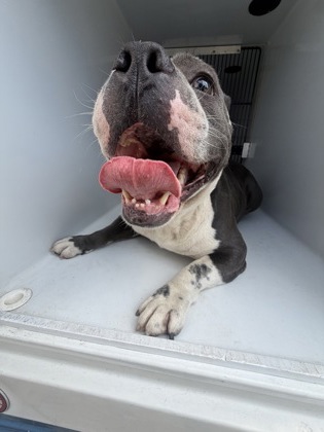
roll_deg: -0.1
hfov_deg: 85.7
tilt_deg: -22.8
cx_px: 162
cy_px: 216
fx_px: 175
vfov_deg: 102.1
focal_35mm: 14
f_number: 2.2
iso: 40
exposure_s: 1/510
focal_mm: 2.22
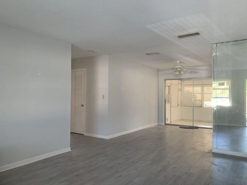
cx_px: 124
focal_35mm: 26
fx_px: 186
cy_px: 92
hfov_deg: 67.3
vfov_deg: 53.1
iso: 100
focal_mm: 4.25
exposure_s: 1/91
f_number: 1.8
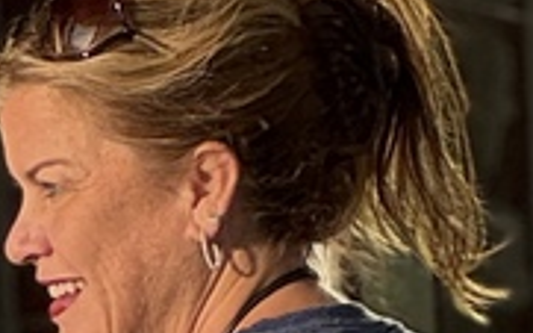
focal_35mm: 462
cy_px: 1138
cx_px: -165
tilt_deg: -5.9
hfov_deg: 4.5
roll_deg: +4.0
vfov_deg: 2.8
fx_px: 6709
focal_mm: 9
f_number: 2.8
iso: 25
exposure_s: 1/430
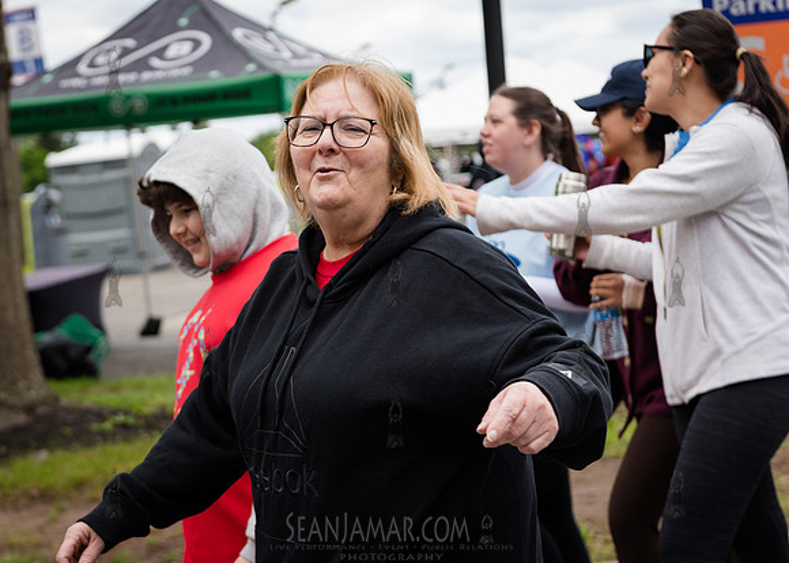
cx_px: 317
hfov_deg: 27.2
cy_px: 248
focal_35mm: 73
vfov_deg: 19.6
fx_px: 1625
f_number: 4
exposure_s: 1/1000
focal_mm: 62
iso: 400
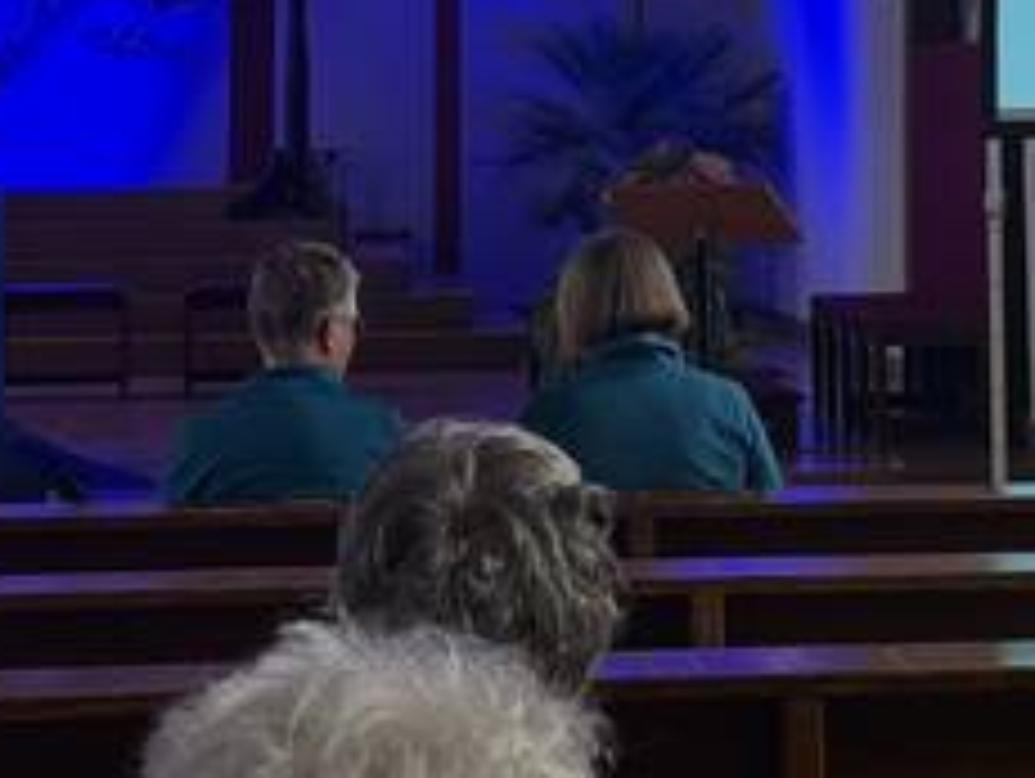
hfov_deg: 15.7
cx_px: 706
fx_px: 3741
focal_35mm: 125
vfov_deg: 11.6
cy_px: -225
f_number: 1.78
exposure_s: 1/60
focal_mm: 6.76
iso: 160
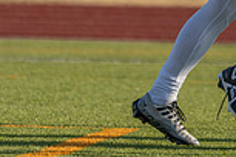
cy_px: -124
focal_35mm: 1516
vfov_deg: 0.9
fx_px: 9937
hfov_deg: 1.4
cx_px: 329
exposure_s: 1/1250
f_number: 5.6
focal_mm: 400
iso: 320
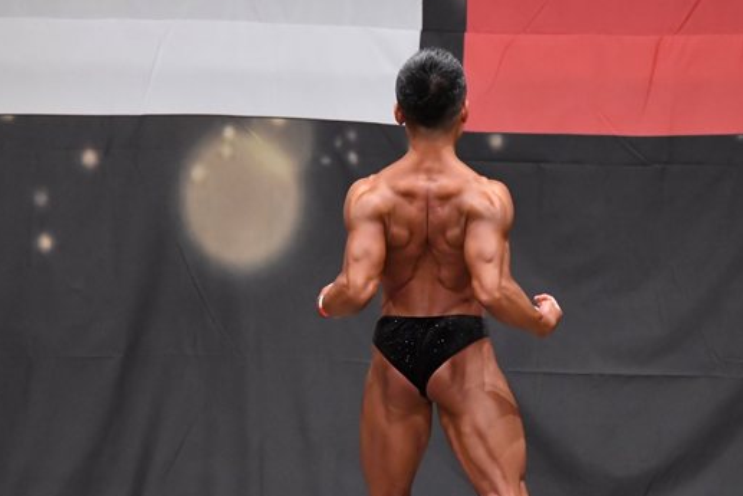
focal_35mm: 337
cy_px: 348
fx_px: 6957
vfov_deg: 4.1
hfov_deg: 6.1
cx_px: 387
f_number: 5.6
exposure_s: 1/400
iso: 6400
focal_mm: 150
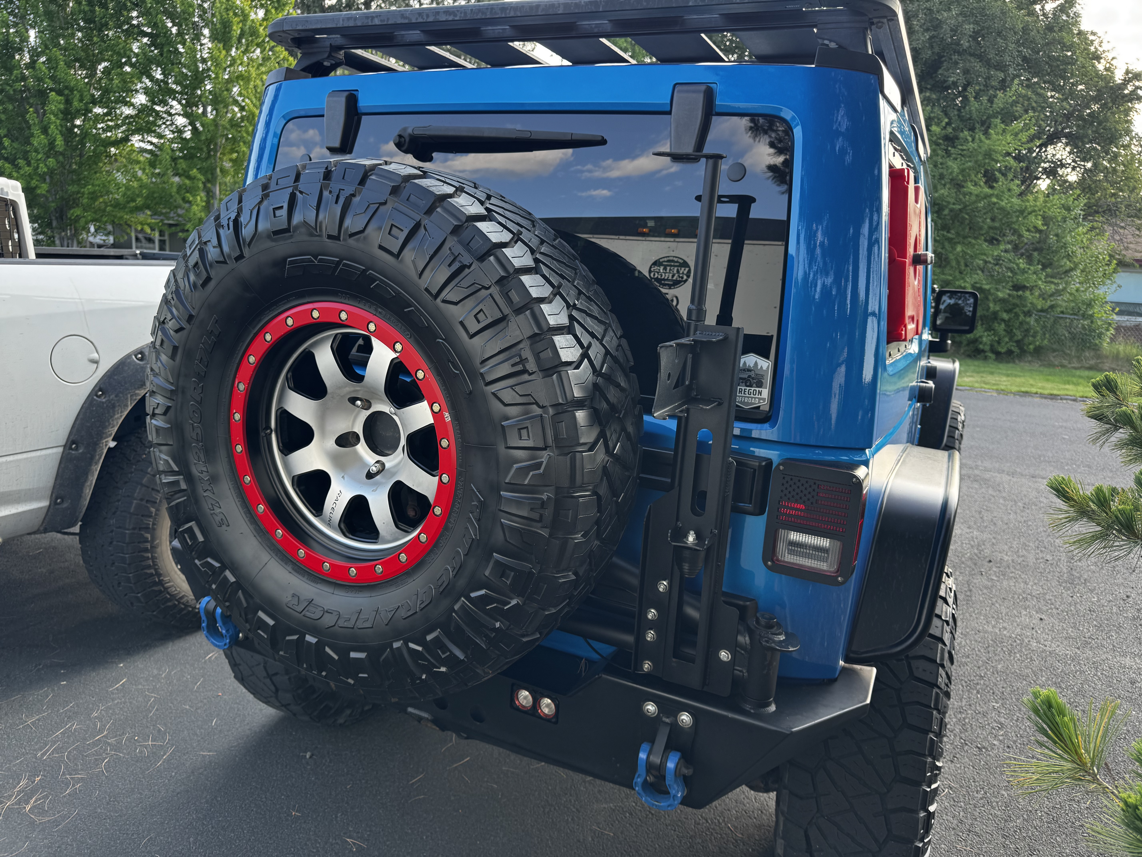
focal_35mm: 24
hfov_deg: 71.6
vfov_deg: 56.8
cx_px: 571
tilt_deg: -11.2
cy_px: 428
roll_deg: -3.5
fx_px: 792
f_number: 1.78
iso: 64
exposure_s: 1/121
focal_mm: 6.76
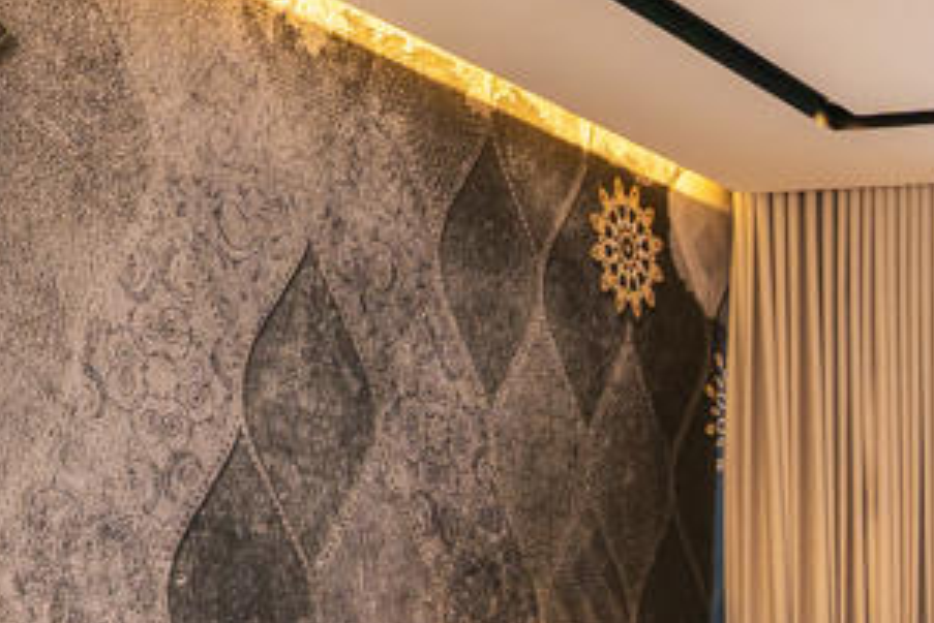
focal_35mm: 85
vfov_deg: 15.5
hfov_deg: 20.2
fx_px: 2206
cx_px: 1449
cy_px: 745
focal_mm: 20
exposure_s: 1/160
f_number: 5.6
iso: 400
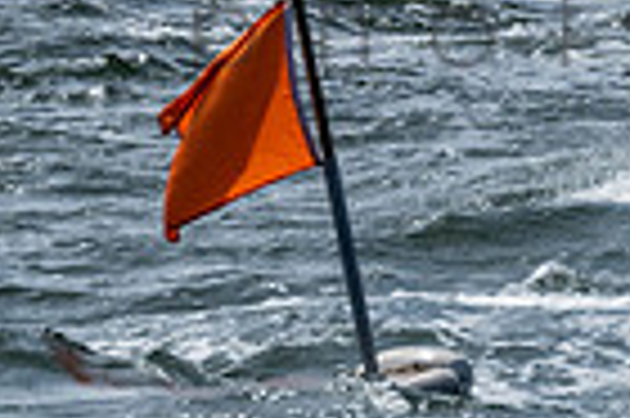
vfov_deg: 1.9
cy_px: -163
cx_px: 746
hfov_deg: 2.8
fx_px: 12865
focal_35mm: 736
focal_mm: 120
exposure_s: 1/1600
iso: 200
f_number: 6.3
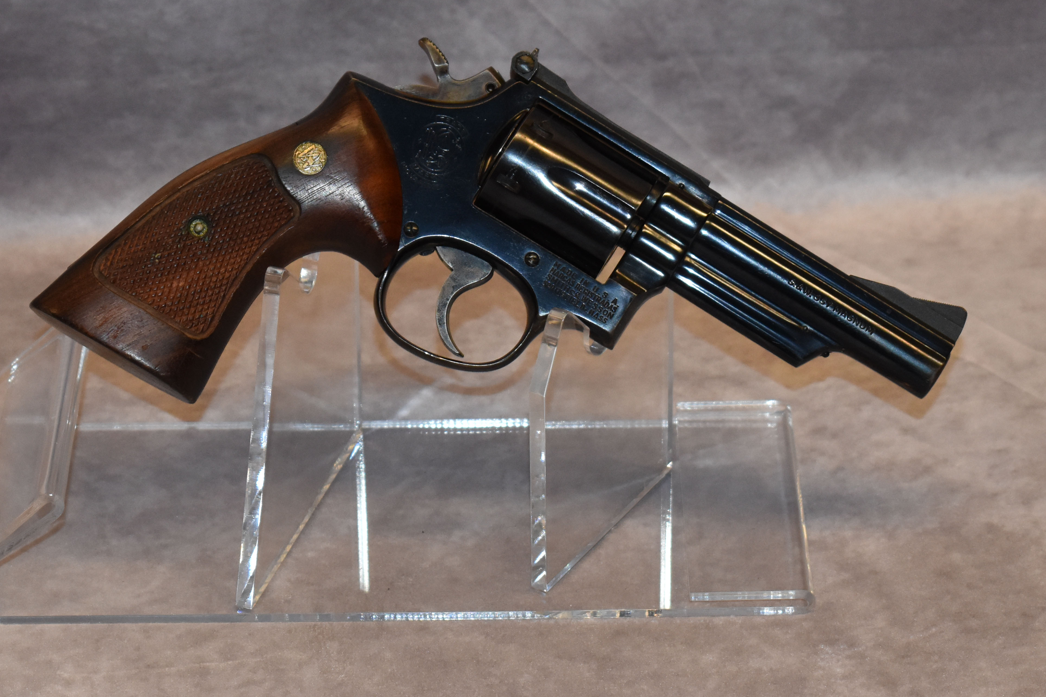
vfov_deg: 10.6
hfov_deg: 15.9
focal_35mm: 129
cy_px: 373
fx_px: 3742
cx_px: 472
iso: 1250
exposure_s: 1/200
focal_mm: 55
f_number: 5.6
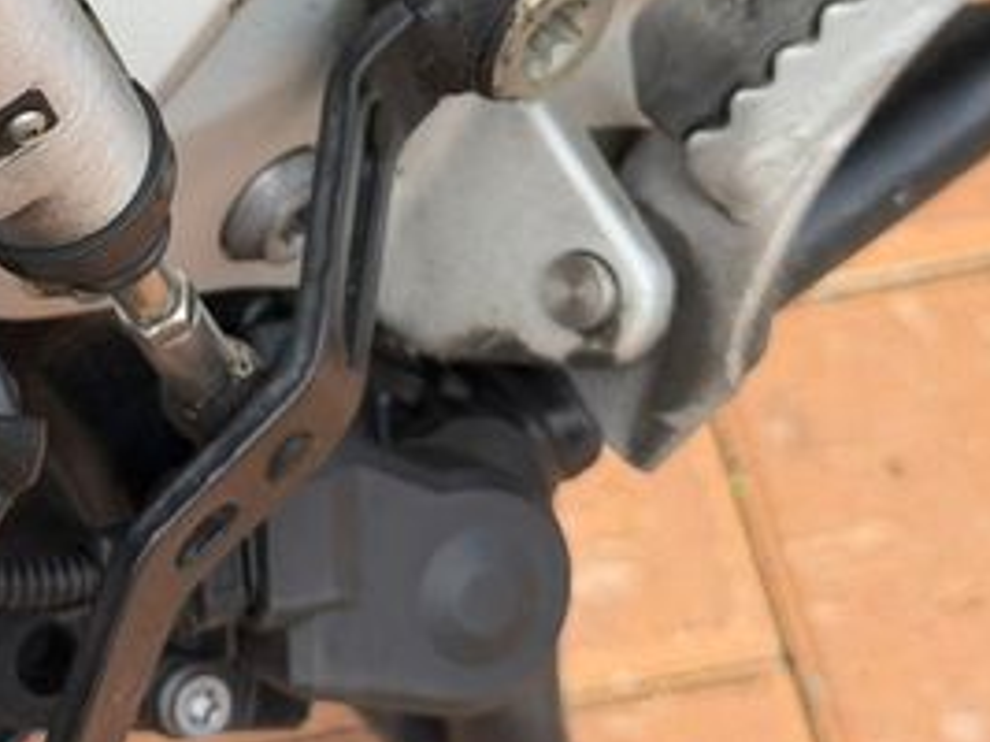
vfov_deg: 12.6
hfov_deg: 16.7
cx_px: -70
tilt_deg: -50.2
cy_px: -96
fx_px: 3287
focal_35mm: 115
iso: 80
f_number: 1.78
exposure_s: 1/1980
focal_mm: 6.76
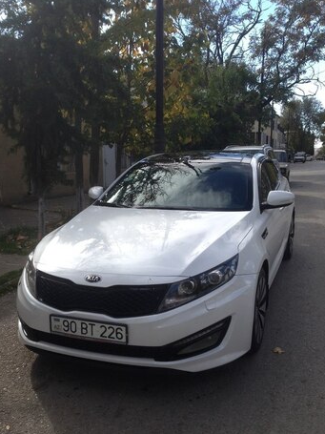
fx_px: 451
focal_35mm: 36
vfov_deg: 51.3
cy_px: 232
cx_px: 173
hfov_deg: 39.6
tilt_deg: -8.4
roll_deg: -0.8
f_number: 2.4
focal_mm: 4.12
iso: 50
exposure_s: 1/541
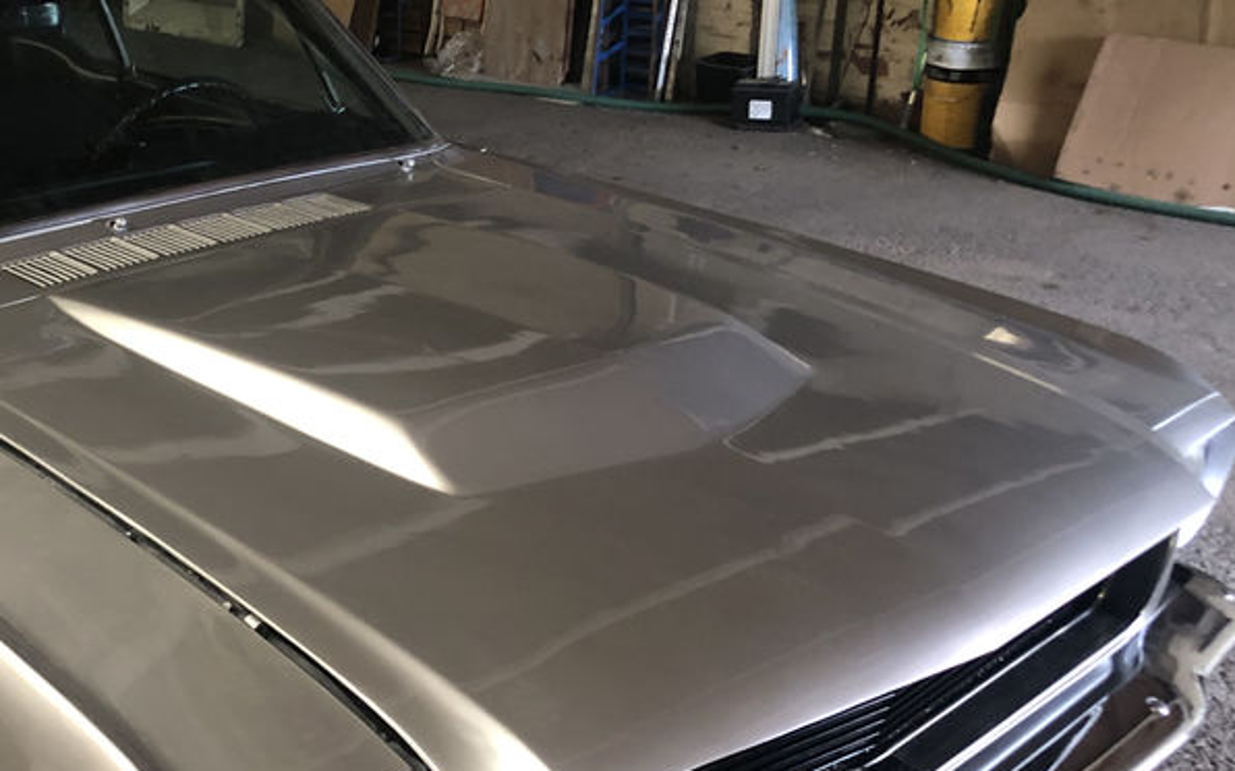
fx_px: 1716
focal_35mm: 51
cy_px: 481
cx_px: 298
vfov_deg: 25.2
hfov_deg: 38.5
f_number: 1.8
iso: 100
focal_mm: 3.99
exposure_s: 1/12
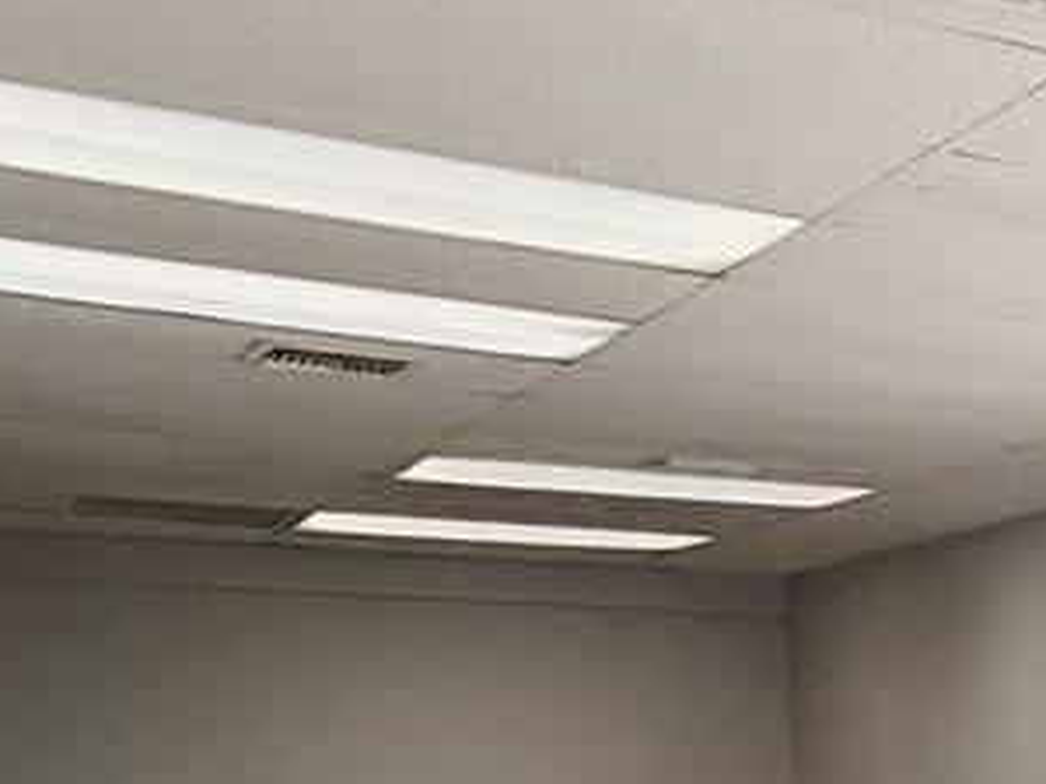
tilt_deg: -4.9
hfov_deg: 17.1
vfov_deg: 18.4
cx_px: 2204
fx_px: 2265
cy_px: 998
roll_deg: +0.4
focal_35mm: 75
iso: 50
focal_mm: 2.22
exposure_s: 1/207
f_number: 2.2
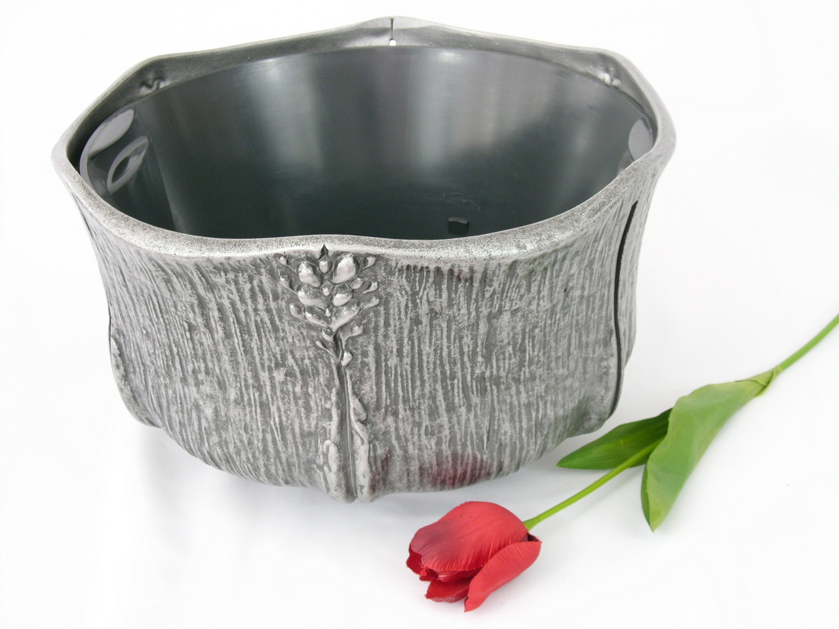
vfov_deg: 25.2
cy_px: 314
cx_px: 420
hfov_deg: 33.2
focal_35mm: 58
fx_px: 1406
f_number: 6.3
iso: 100
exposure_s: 1/2
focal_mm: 14.7
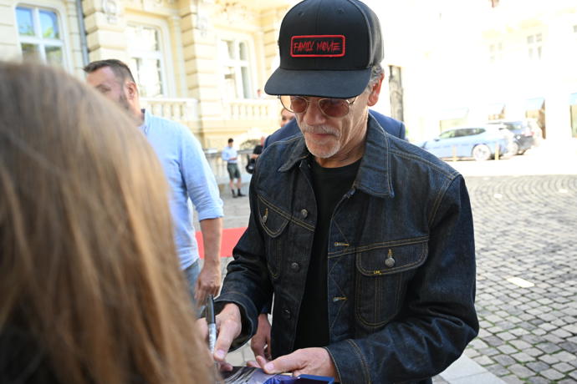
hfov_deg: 63.7
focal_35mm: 29
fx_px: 465
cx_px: 288
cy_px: 192
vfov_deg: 45.0
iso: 1250
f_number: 4.5
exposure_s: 1/500
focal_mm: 29
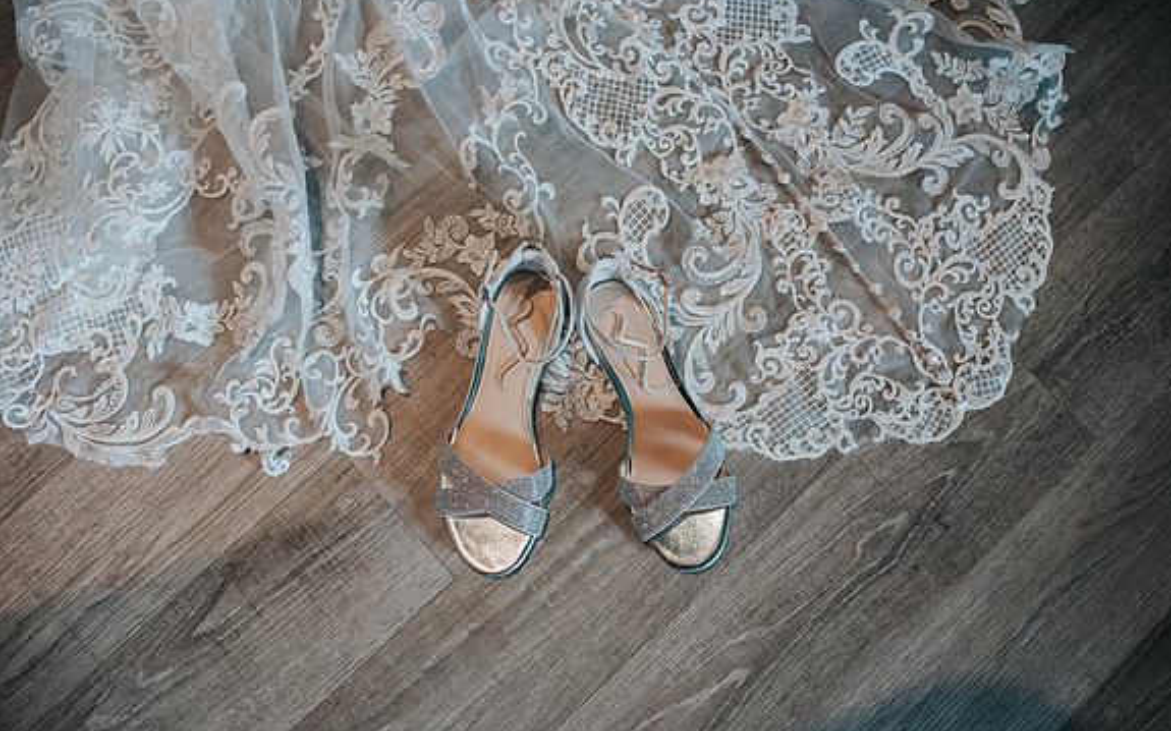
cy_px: 382
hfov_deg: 54.0
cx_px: 587
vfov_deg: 35.3
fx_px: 1149
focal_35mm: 36
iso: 3200
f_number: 2.5
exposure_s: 1/640
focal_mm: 35
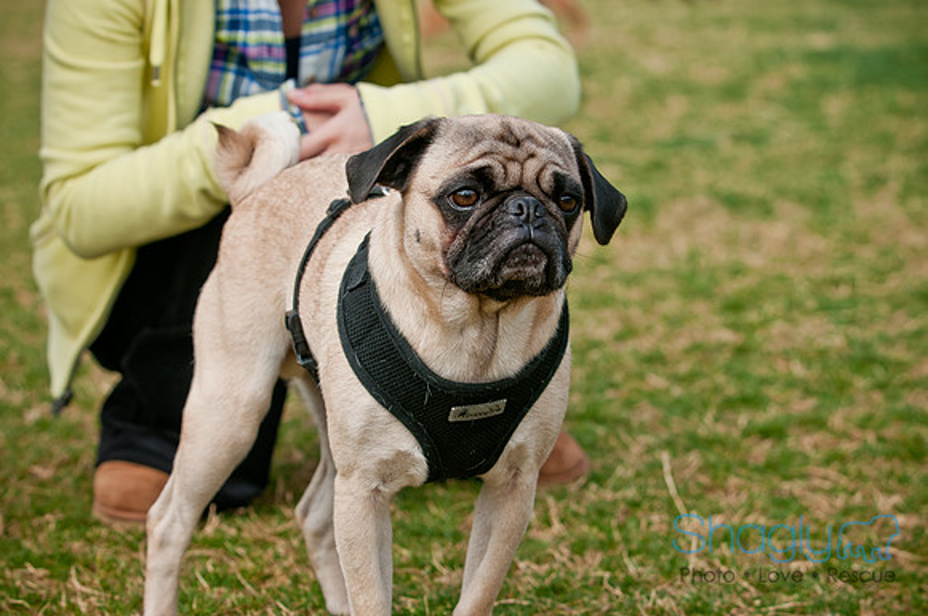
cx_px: 464
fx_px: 3089
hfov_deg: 17.1
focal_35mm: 120
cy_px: 308
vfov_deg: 11.4
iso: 200
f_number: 5
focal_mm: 80
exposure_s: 1/640
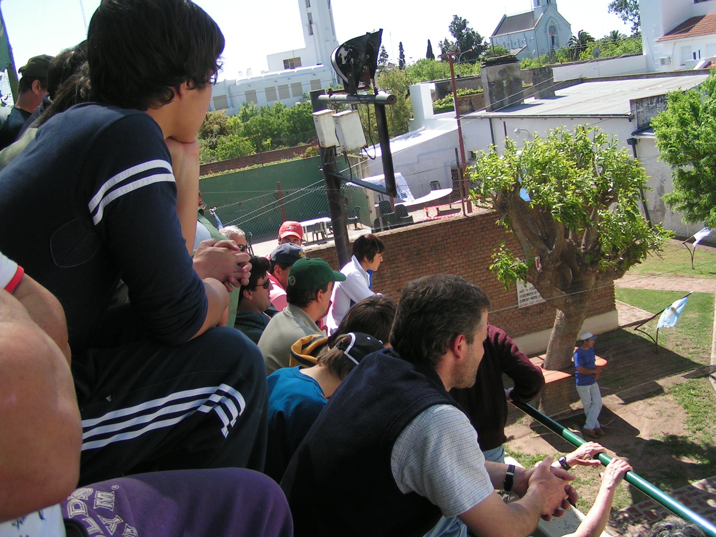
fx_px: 786
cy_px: 268
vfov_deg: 37.7
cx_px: 358
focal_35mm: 38
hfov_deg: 49.0
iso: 50
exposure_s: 1/640
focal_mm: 5.8
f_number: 2.8
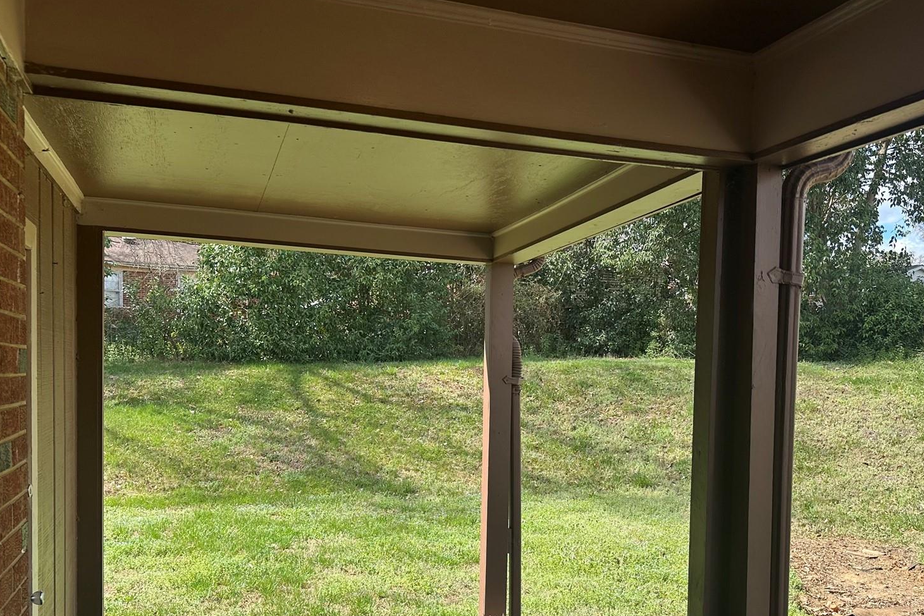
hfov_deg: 54.2
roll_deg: -1.2
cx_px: 528
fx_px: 898
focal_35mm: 35
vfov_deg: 37.4
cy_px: 421
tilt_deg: -3.5
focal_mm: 6.86
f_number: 1.78
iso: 80
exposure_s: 1/1587
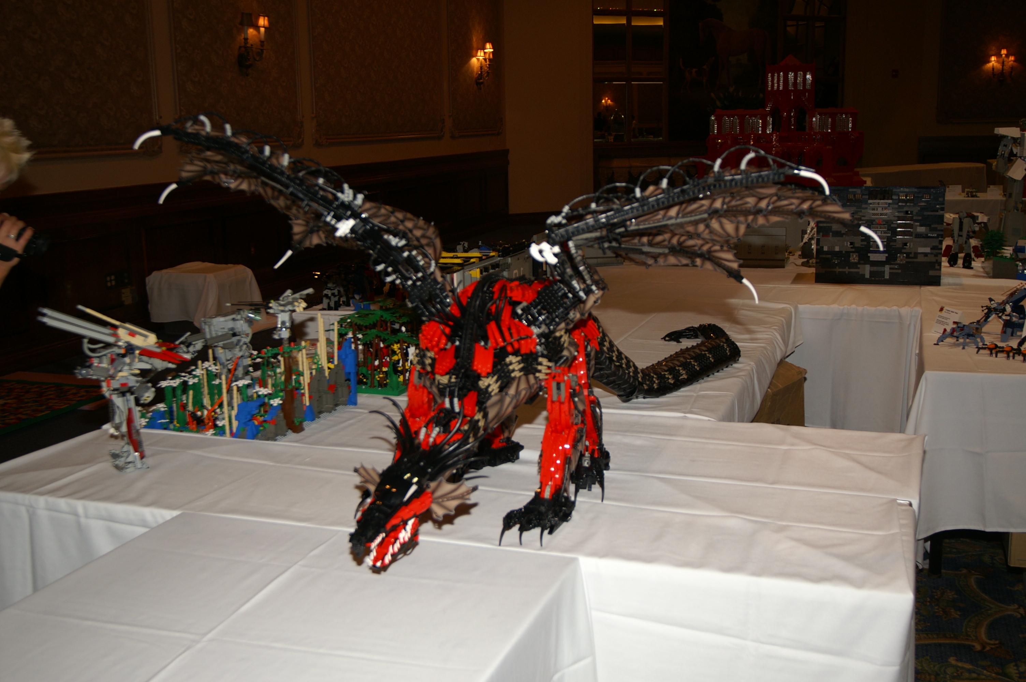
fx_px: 1111
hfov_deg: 49.6
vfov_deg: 34.1
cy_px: 341
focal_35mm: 39
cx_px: 513
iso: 200
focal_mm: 26
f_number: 4.5
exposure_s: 1/60
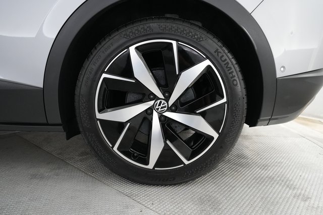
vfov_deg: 51.2
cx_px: 162
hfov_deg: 71.5
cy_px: 108
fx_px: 224
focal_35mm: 25
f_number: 2.8
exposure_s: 1/160
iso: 4000
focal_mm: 25
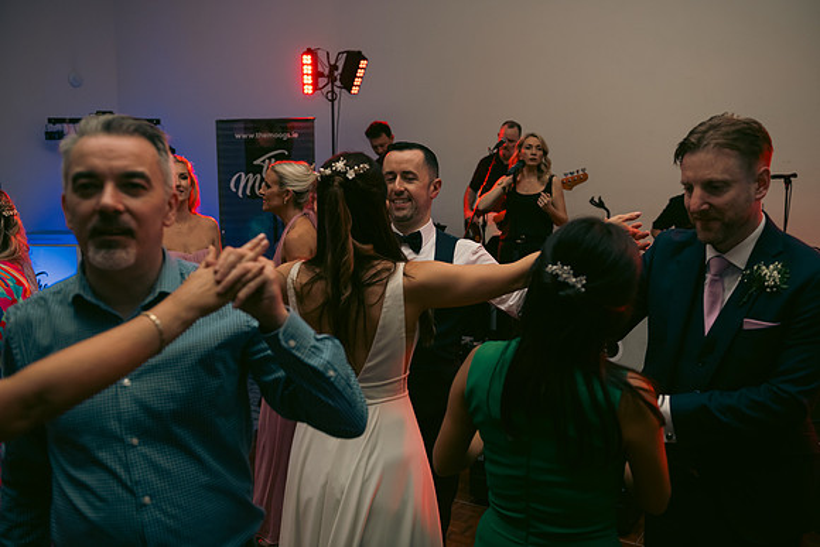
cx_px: 410
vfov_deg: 38.9
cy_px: 274
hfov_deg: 55.8
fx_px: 775
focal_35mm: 34
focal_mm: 34
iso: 800
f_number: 3.5
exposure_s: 1/160
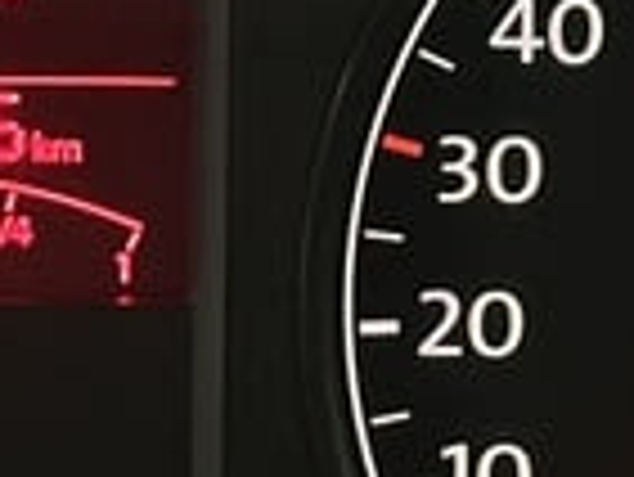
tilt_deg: -22.5
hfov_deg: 6.4
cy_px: 173
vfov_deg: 4.8
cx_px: -117
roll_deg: -0.1
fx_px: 5628
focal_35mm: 307
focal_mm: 6.86
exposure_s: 1/33
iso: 200
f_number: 1.78
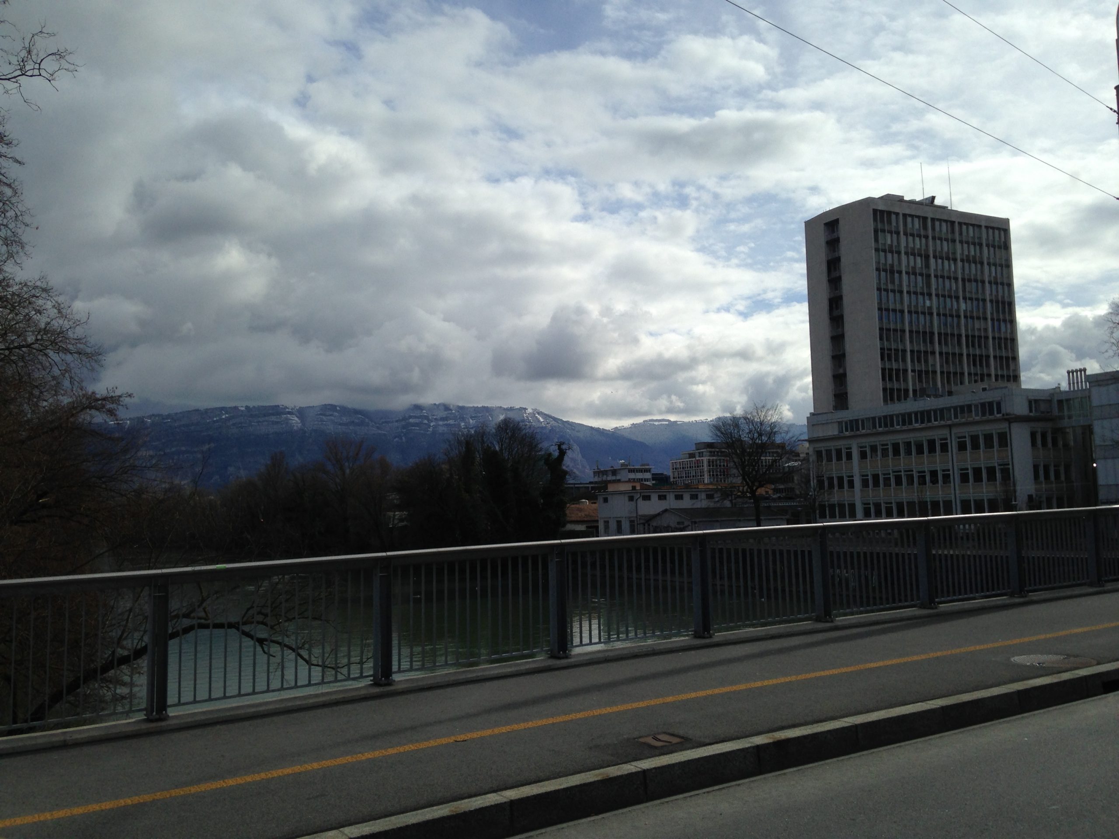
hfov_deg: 55.4
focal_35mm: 33
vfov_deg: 42.9
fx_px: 1067
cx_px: 560
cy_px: 420
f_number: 2.4
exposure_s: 1/1695
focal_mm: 4.12
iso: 50
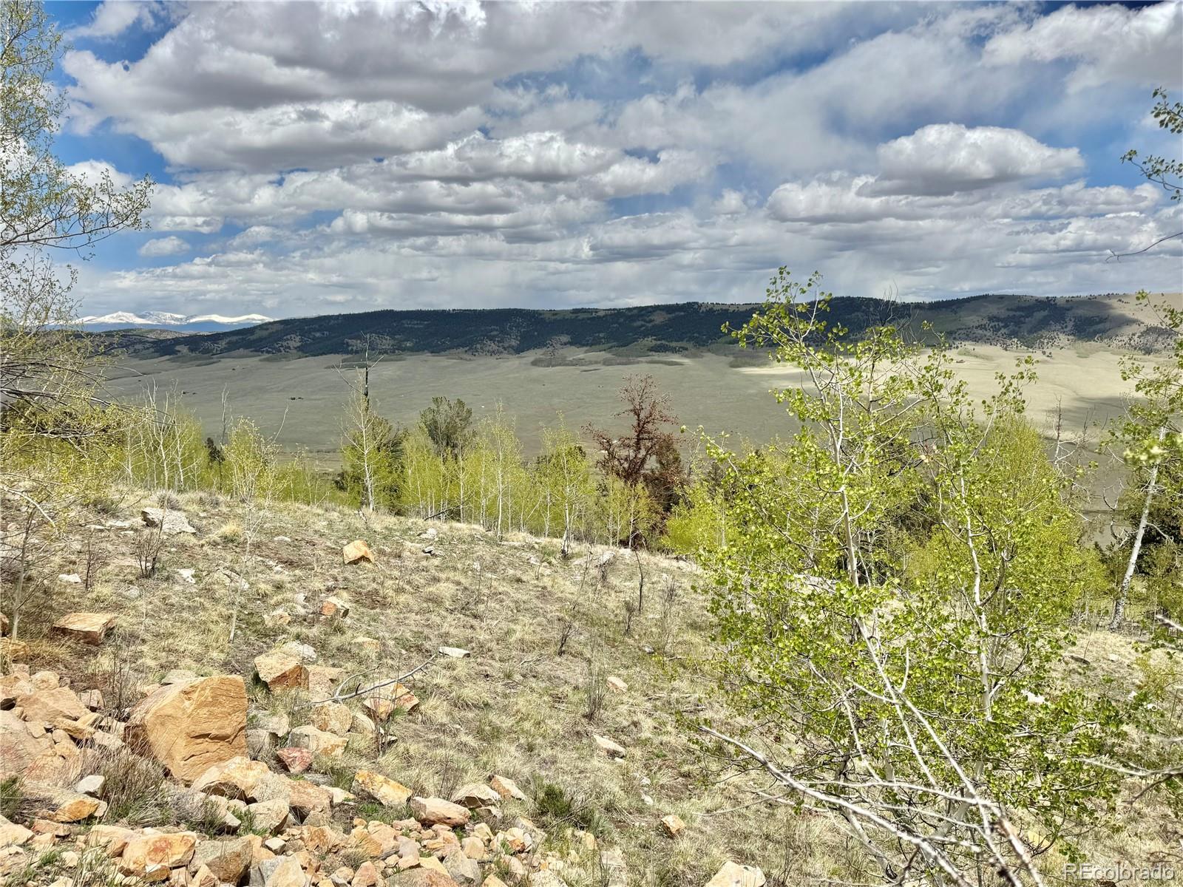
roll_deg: +1.1
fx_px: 820
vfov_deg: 56.8
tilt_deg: -8.7
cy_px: 444
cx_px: 592
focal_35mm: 24
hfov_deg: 71.6
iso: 80
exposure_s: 1/7937
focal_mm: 6.76
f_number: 1.78
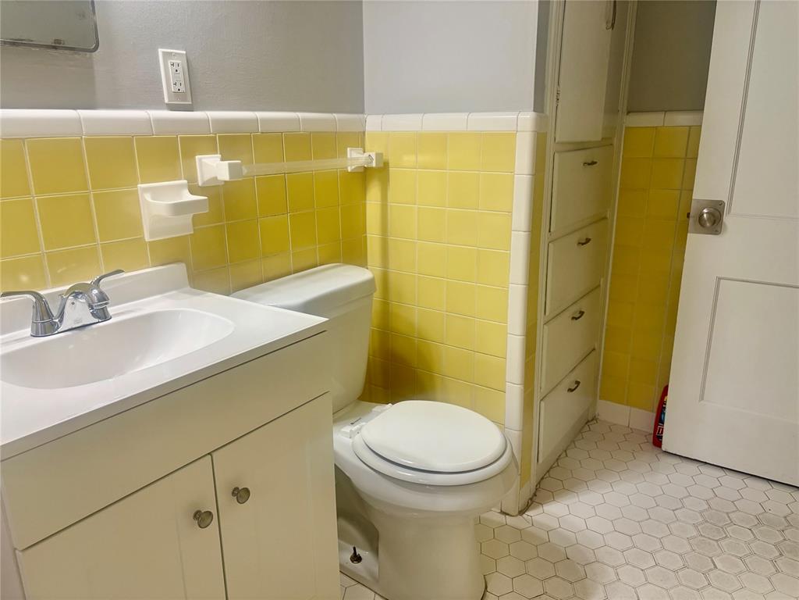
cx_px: 400
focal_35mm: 26
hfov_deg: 67.3
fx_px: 600
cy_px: 300
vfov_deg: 53.1
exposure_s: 1/120
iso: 100
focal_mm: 5.96
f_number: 1.6
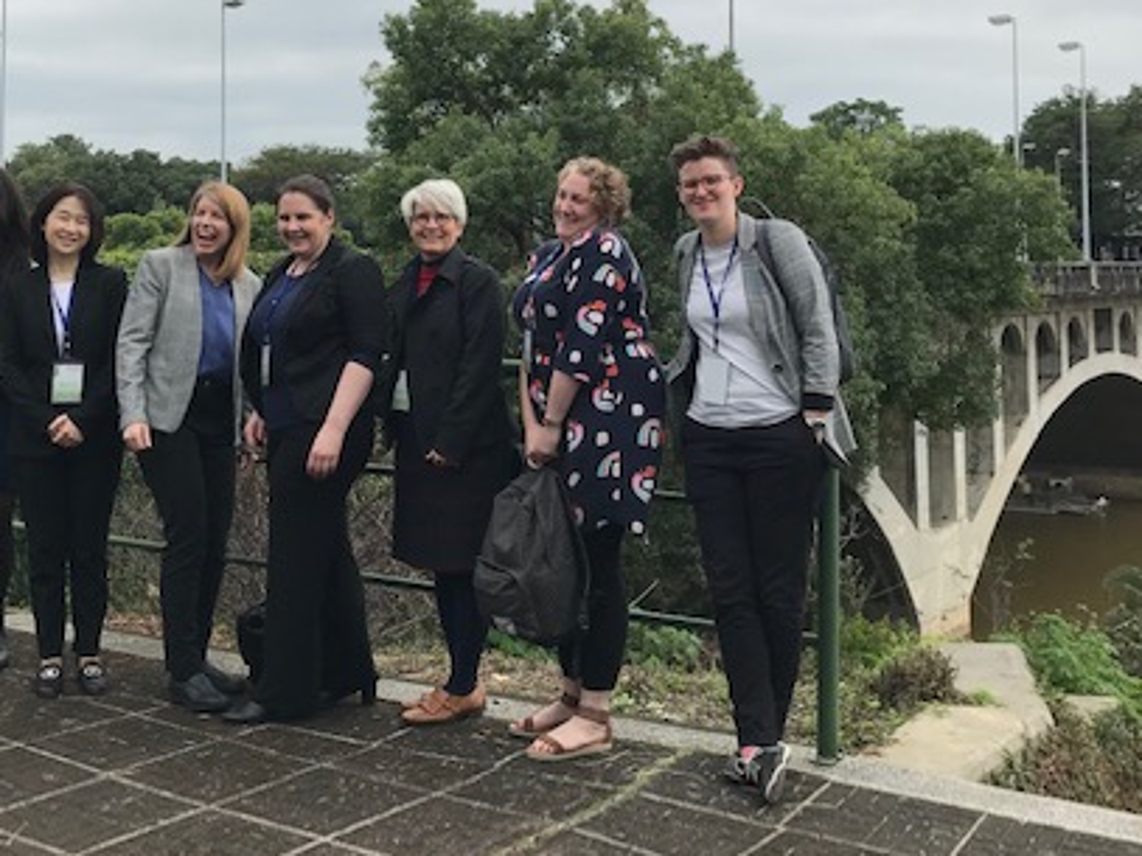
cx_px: 513
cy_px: 208
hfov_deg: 42.9
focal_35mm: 44
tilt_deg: +2.4
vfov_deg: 32.2
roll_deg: +0.3
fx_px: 1451
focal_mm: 3.99
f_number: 1.8
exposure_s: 1/1368
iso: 20
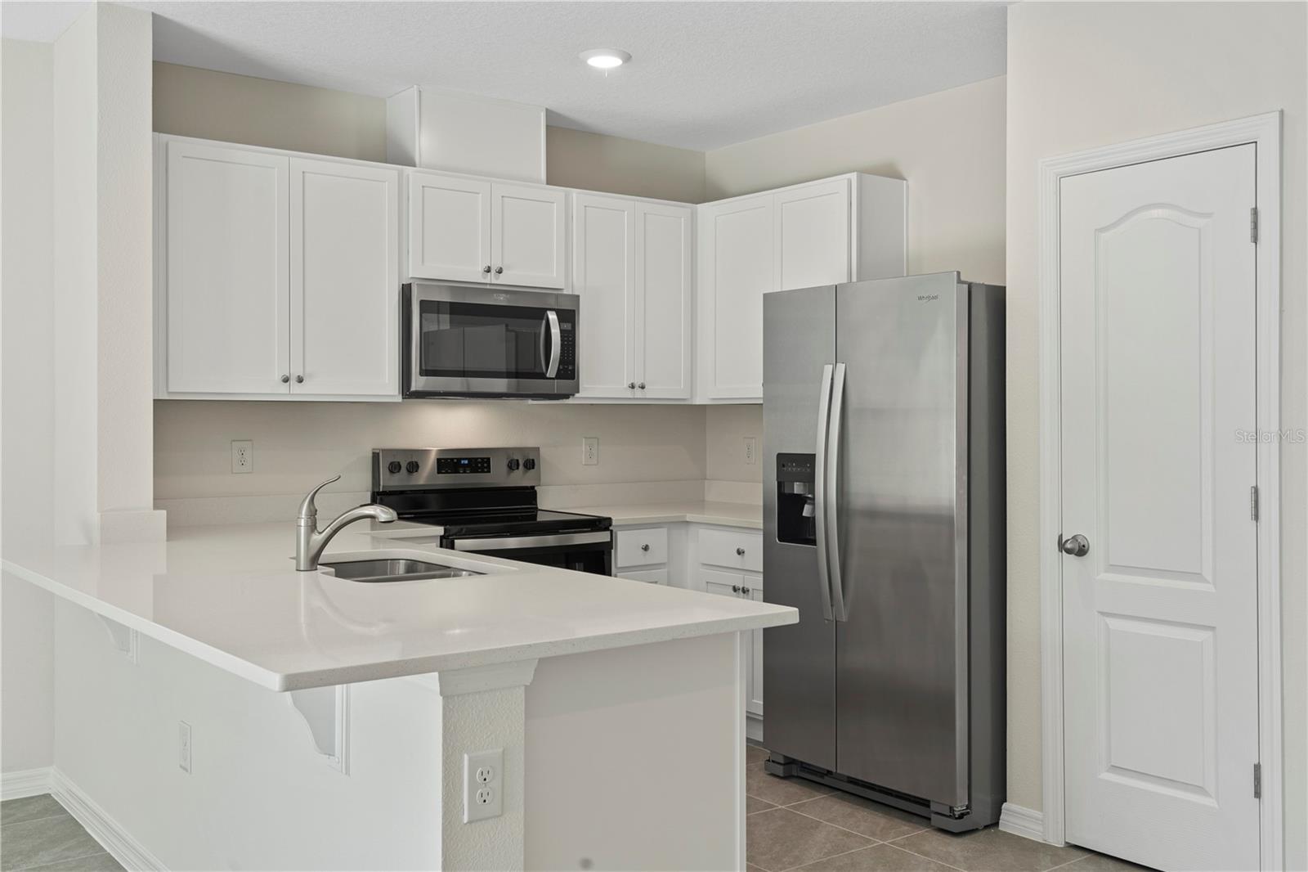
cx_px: 654
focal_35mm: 35
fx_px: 1271
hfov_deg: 54.4
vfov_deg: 37.8
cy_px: 436
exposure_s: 1/1.25
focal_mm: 35
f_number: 9
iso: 100
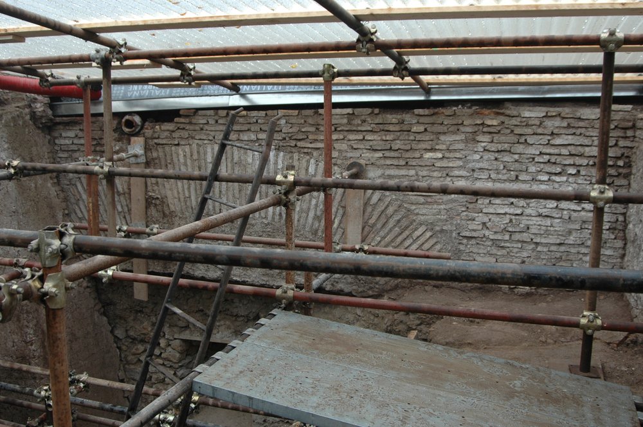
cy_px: 214
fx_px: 642
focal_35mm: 36
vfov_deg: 36.8
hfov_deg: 53.2
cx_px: 322
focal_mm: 24
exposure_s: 1/80
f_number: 4.5
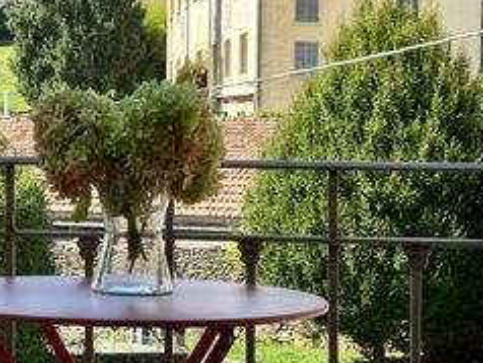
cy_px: 126
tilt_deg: -0.1
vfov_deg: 12.3
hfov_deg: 16.2
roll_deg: -0.6
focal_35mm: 121
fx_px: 1690
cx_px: 114
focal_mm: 6.86
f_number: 1.78
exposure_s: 1/1639
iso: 64
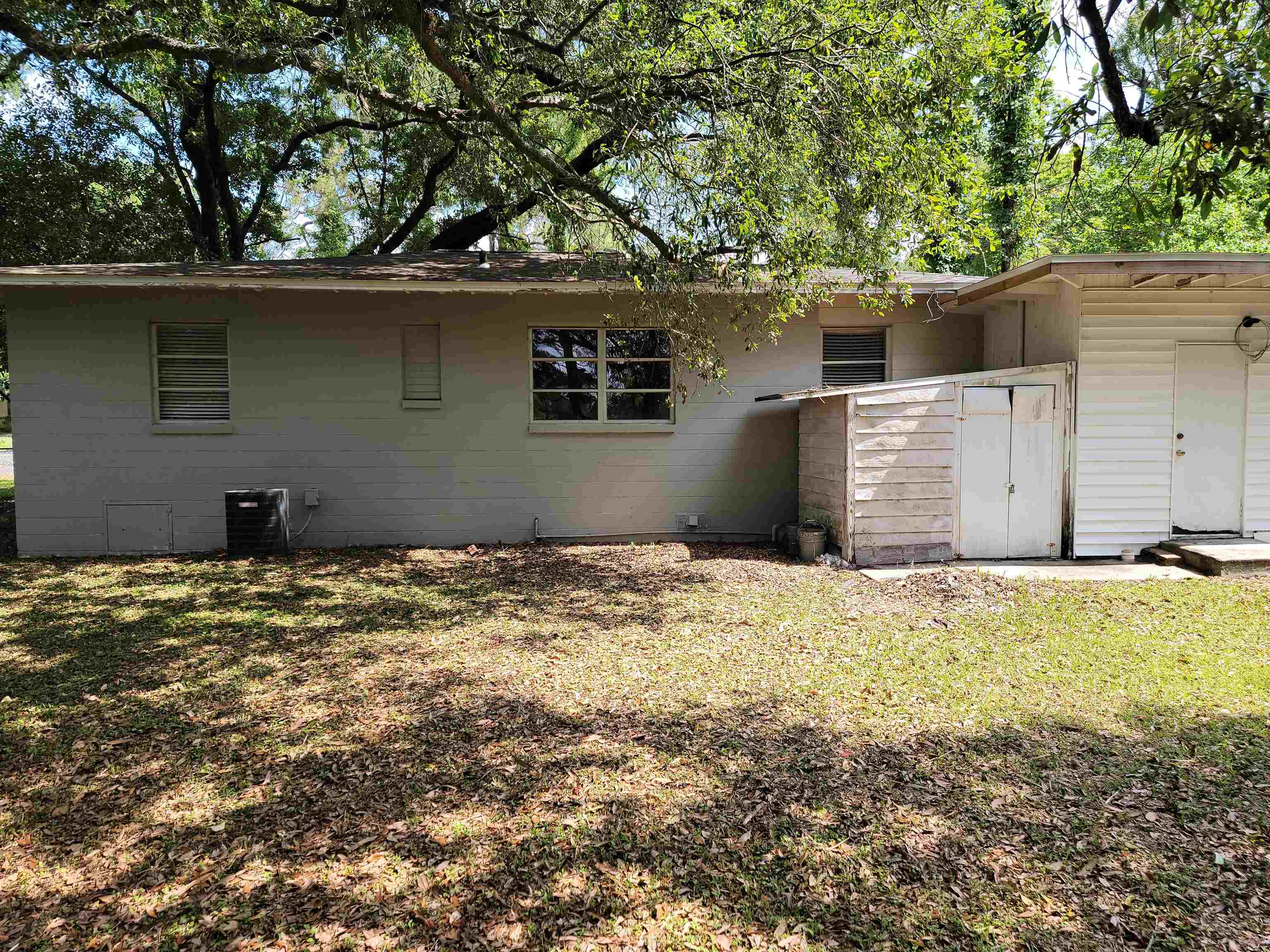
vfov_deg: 56.8
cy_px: 476
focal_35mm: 24
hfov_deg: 71.6
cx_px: 635
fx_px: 881
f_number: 1.8
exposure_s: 1/255
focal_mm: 6.7
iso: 16
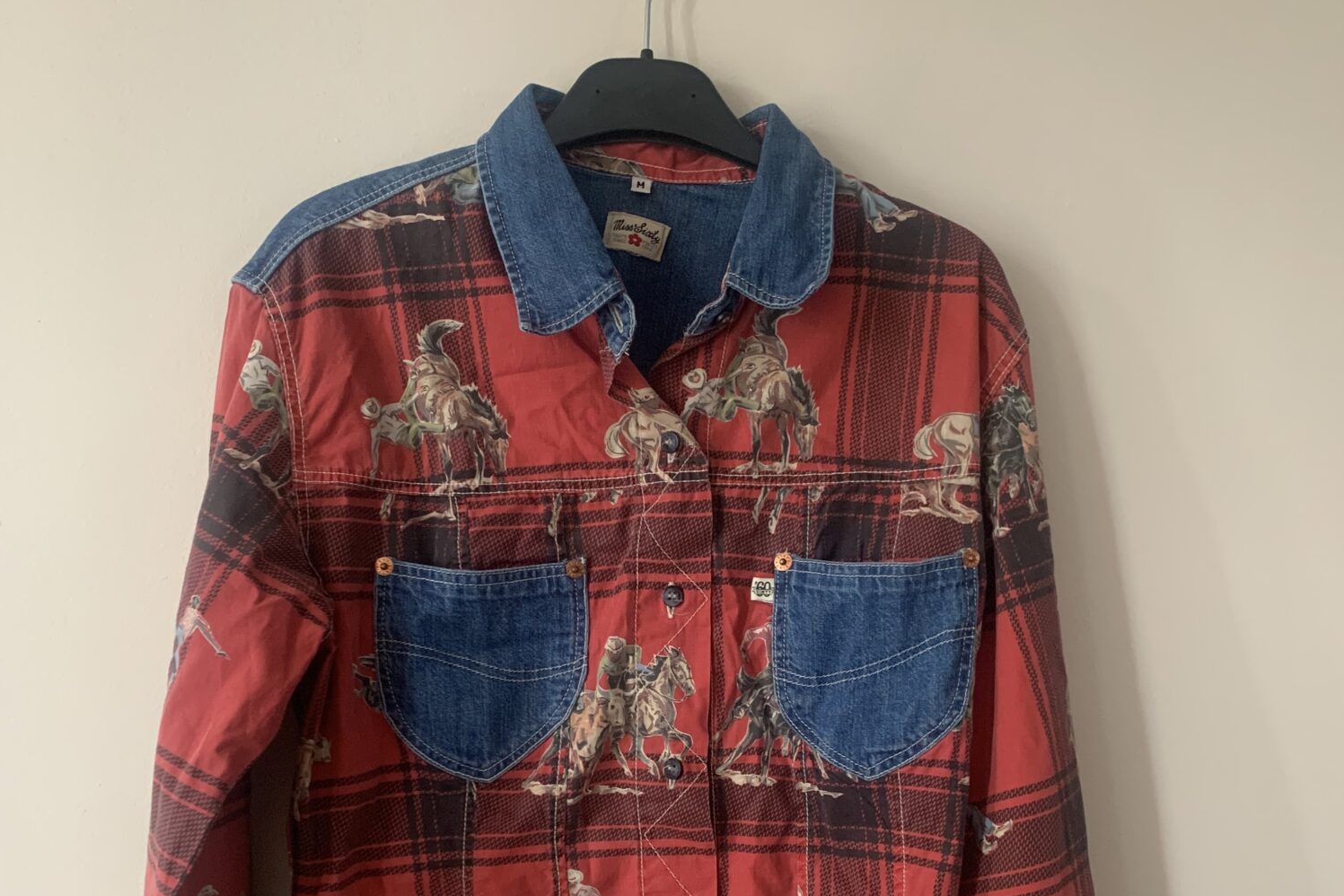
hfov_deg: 51.9
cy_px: 688
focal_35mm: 37
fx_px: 1381
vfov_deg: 35.0
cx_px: 667
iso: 400
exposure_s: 1/48
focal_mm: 4.25
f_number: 1.8
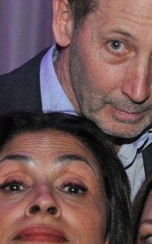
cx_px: 195
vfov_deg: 8.0
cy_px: 101
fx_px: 1746
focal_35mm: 263
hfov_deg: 5.0
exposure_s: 1/60
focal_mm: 50
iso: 800
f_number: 4.8
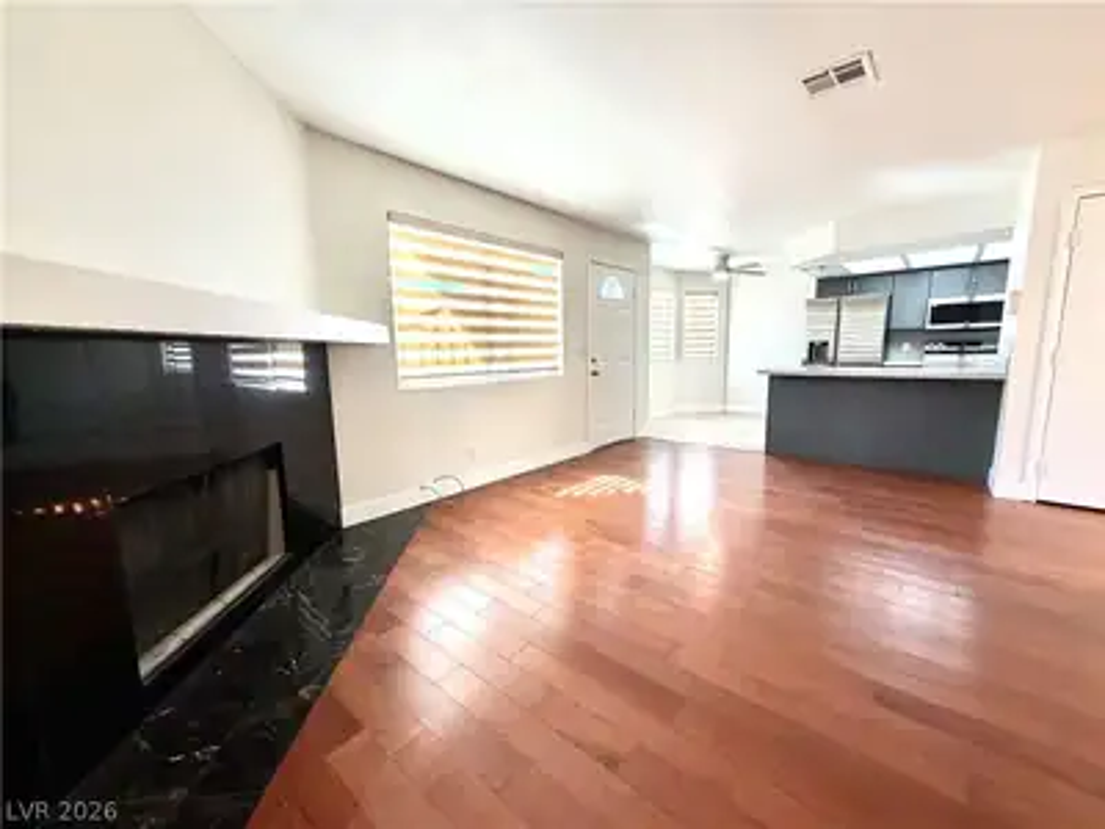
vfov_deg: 85.7
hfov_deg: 102.1
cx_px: 552
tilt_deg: -8.4
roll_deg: +1.6
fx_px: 447
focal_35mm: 14
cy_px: 414
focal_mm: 2.22
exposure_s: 1/120
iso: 250
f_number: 2.2
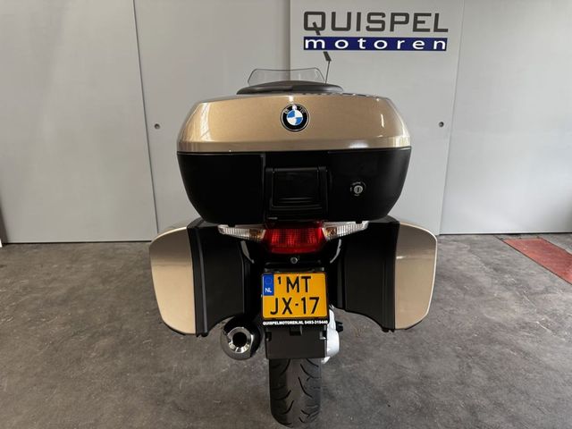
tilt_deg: -15.6
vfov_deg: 56.8
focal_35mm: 24
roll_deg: +0.3
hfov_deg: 71.6
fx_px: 397
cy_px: 214
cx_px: 286
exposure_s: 1/121
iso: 200
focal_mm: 6.76
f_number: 1.78
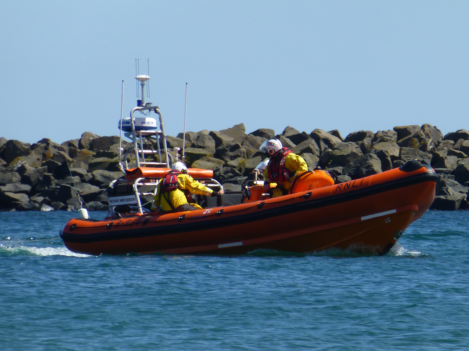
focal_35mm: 672
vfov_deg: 2.2
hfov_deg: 3.0
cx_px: 234
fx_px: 9105
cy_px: 176
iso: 100
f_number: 6.4
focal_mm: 86
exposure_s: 1/400
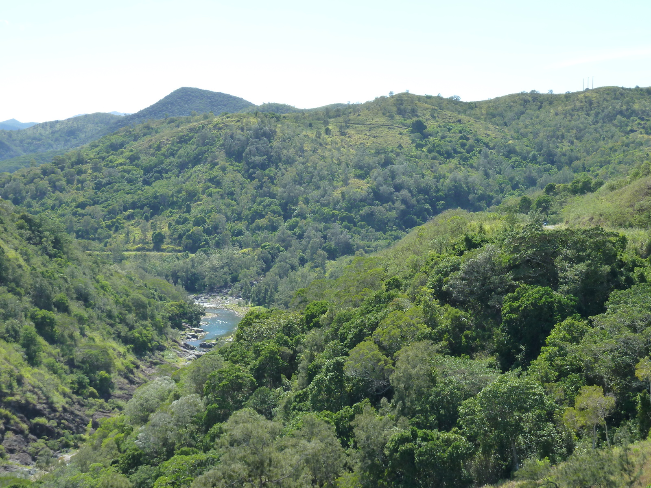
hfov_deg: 27.0
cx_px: 326
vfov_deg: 20.4
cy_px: 244
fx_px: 1354
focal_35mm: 72
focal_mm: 11.9
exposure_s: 1/250
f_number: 4.1
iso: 125
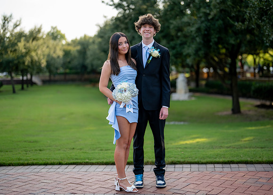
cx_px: 152
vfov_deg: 25.5
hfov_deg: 35.1
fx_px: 431
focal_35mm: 56
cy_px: 95
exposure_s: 1/2000
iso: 200
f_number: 1.2
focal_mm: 50
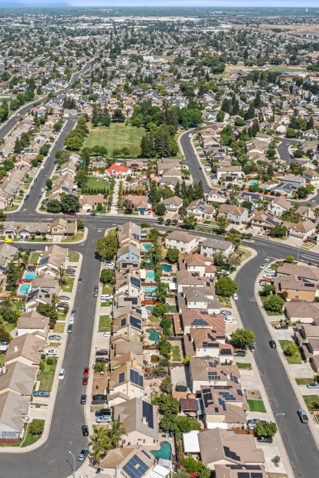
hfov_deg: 31.0
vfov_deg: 45.4
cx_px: 105
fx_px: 571
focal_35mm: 43
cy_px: 234
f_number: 8
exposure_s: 1/640
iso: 800
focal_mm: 10.26
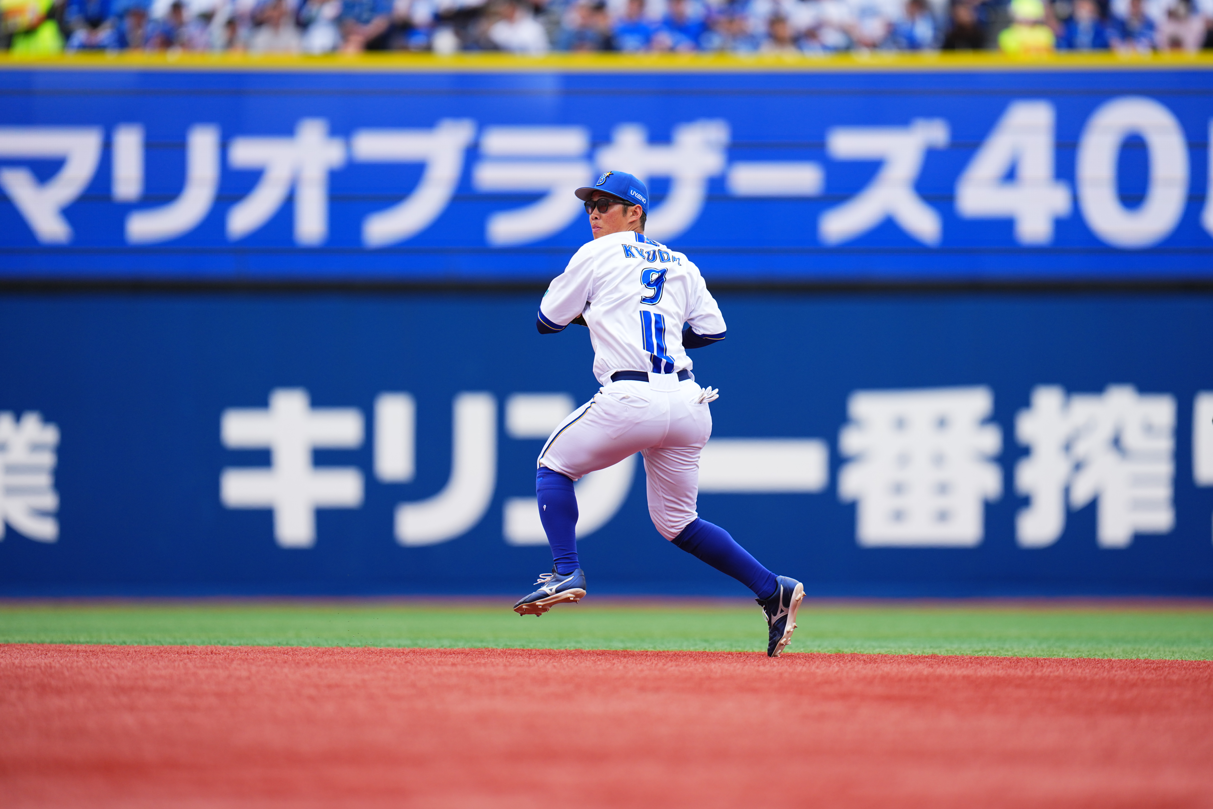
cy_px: 404
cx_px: 606
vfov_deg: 3.4
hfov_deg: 5.2
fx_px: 13477
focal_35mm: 400
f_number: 2.8
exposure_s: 1/2000
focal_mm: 400
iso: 400
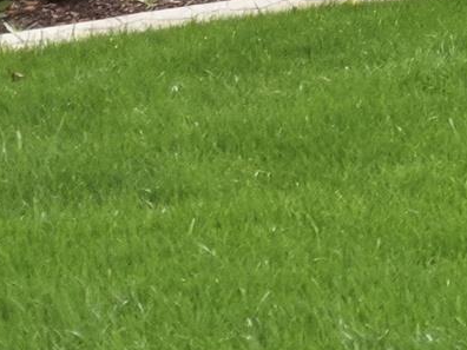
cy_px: -506
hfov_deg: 9.0
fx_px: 2455
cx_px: 1374
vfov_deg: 7.6
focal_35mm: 182
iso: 800
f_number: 4
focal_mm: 20
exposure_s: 1/4000
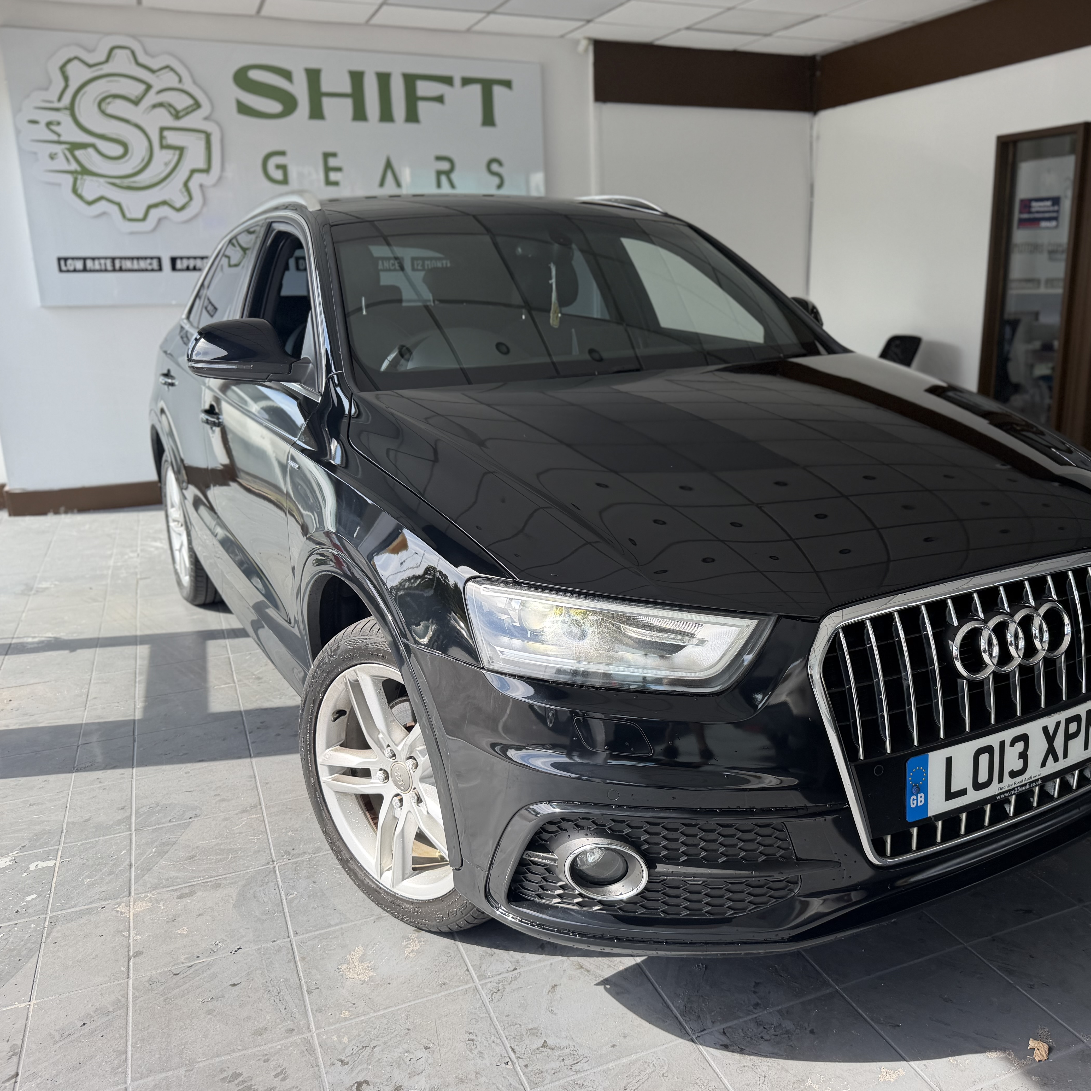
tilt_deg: -15.7
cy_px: 553
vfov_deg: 55.6
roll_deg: +1.8
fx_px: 1034
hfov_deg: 55.4
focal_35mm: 29
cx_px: 627
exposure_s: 1/822
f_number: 1.78
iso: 80
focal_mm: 6.76
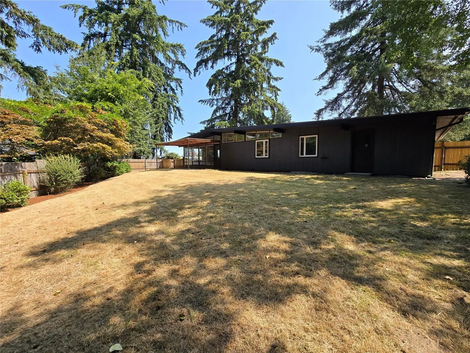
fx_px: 177
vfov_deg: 89.9
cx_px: 235
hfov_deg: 106.2
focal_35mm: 13
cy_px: 176
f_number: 2.2
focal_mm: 2.2
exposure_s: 1/2000
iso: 80
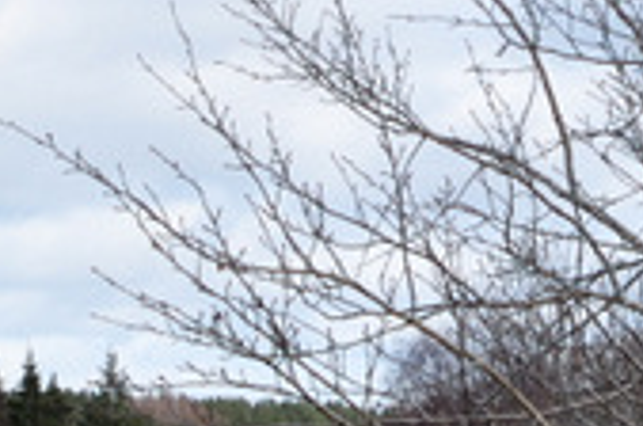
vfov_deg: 6.6
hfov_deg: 10.0
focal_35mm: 199
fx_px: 3548
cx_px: -308
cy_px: 882
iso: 200
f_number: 8
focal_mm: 28
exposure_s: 1/200
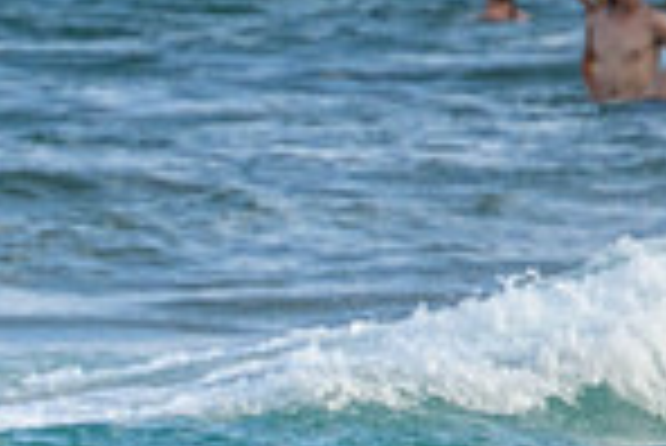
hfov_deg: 0.7
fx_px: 57979
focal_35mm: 3131
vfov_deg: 0.4
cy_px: 705
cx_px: -356
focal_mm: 800
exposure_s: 1/2000
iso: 1800
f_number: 11
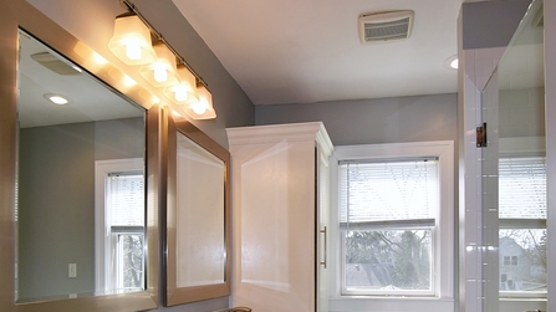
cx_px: 321
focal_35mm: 25
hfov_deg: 74.1
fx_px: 365
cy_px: 260
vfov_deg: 43.6
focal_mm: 11
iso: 160
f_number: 5.6
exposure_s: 1/125
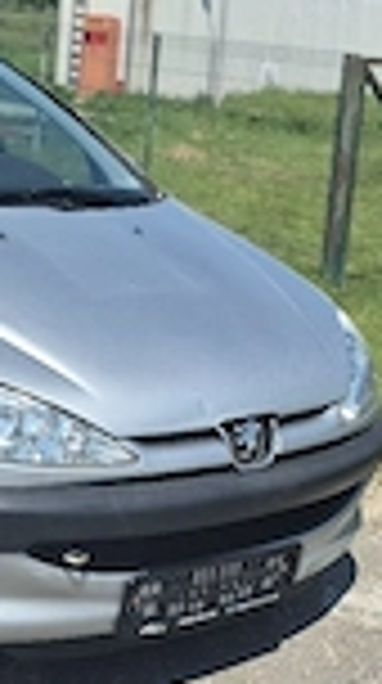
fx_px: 1194
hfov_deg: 17.7
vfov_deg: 30.9
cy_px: 112
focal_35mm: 66
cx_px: -13
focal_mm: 5.4
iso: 25
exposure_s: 1/2500
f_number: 1.8
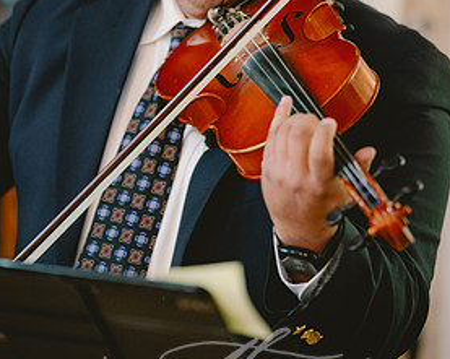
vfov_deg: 6.8
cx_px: 242
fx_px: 3007
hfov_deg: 8.6
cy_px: 76
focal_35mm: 226
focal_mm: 148
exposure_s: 1/125
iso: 3200
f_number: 2.8
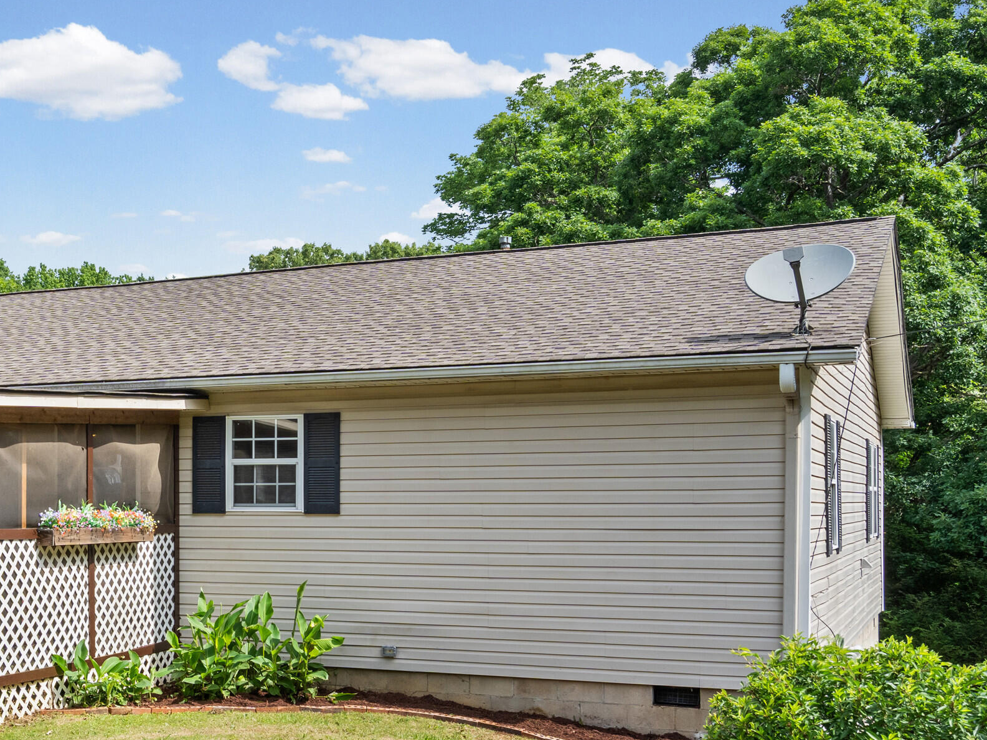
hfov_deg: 35.8
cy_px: 494
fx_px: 1454
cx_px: 146
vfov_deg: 28.4
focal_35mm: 51
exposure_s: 1/400
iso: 800
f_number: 9
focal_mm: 29
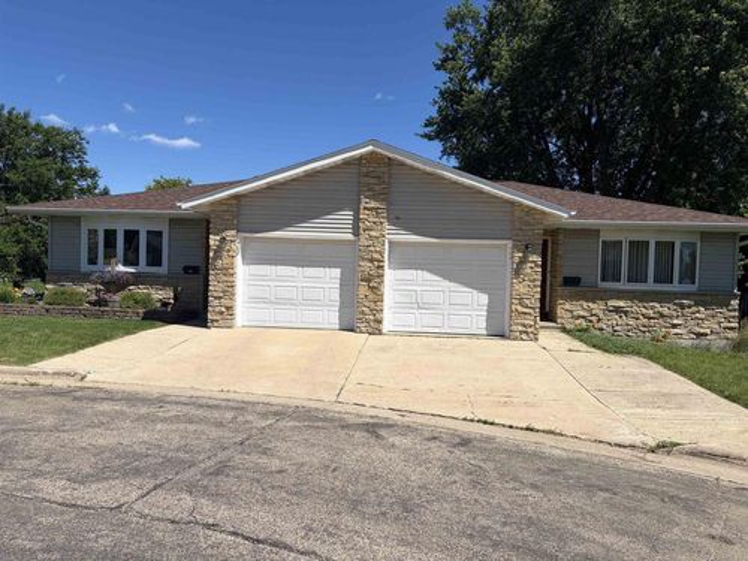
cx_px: 374
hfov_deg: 67.3
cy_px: 280
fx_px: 562
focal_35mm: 26
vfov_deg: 53.1
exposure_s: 1/7813
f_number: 1.6
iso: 64
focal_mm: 5.96
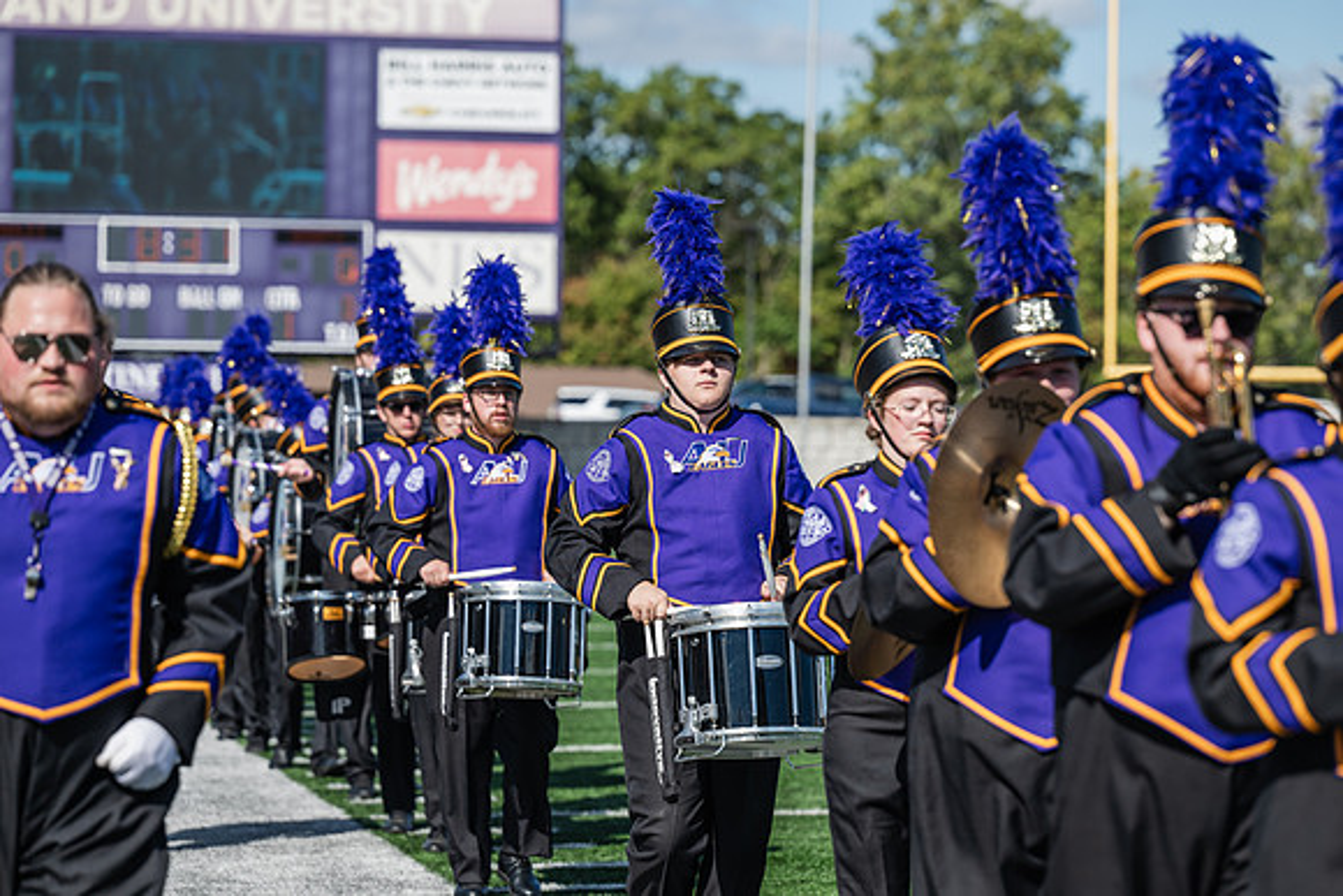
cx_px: 672
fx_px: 5037
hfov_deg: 15.2
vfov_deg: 10.2
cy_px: 448
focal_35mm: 135
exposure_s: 1/1000
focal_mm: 135
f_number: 4
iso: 100
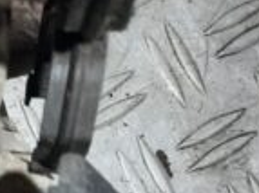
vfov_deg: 12.3
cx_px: -245
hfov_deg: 15.4
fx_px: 785
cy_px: 399
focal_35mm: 105
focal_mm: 4.6
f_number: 2
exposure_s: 1/50
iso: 160
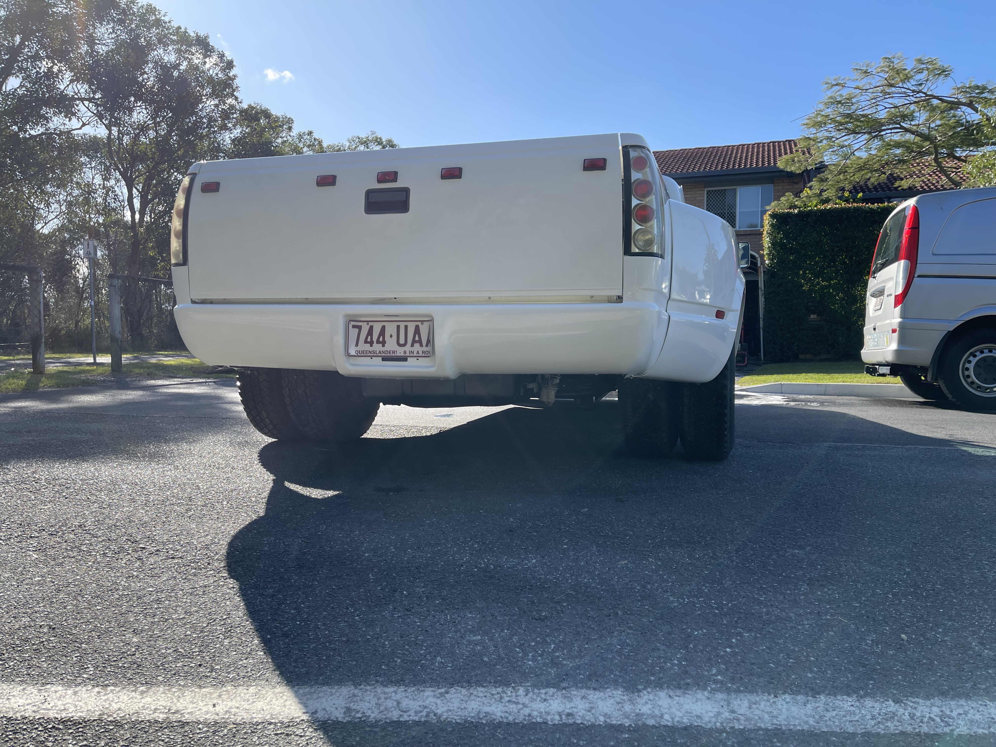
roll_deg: -0.9
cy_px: 374
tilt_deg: -3.9
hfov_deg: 67.3
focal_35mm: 26
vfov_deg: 53.1
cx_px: 498
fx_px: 748
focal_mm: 5.1
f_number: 1.6
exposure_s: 1/1739
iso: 32
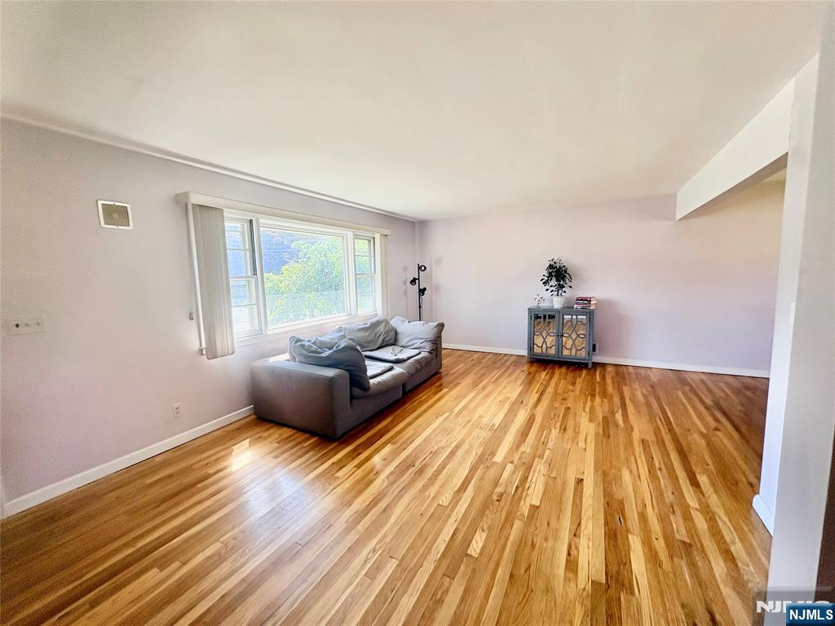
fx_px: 338
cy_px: 313
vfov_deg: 85.7
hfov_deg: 102.1
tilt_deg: -6.3
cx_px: 418
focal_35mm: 14
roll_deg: +1.9
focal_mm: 2.22
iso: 80
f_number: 2.2
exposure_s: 1/133
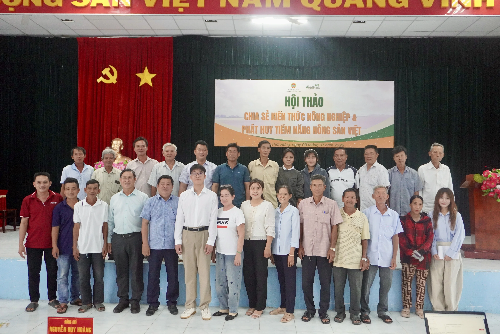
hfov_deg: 61.9
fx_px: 417
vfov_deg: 43.7
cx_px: 250
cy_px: 167
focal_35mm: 30
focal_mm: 20
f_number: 4
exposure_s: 1/160
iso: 3200
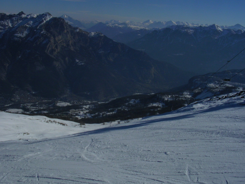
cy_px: 94
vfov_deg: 36.0
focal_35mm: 40
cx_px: 118
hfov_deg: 46.8
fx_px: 283
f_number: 5.6
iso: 50
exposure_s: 1/1587
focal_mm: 5.8
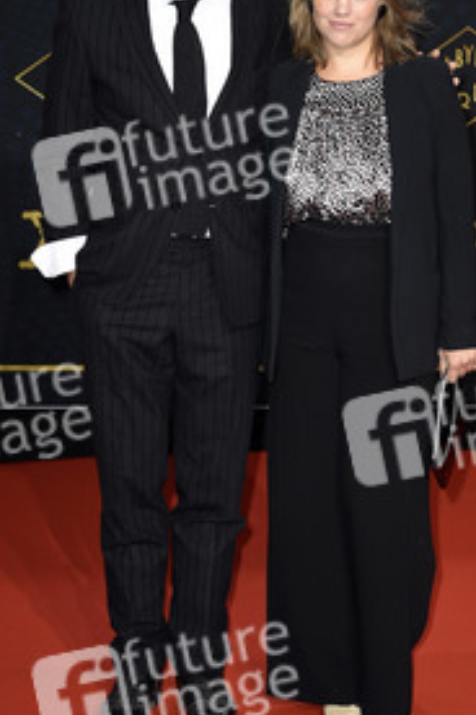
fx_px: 2241
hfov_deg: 12.1
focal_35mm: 113
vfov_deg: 18.1
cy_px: 295
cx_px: 242
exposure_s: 1/250
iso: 500
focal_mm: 78
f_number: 5.6
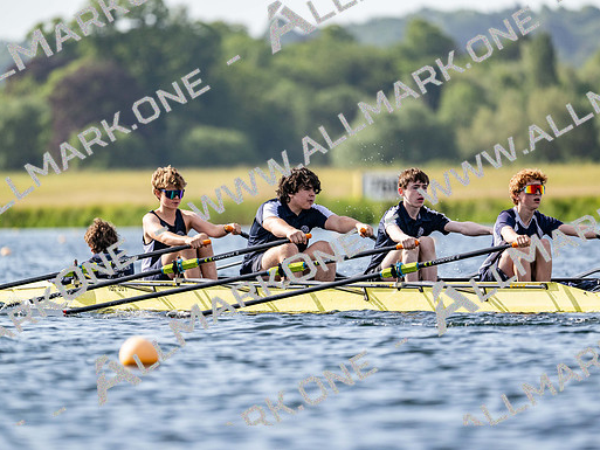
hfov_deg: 4.6
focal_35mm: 435
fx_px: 7542
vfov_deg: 3.4
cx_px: 332
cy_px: 225
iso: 450
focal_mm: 400
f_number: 4.5
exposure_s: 1/2500
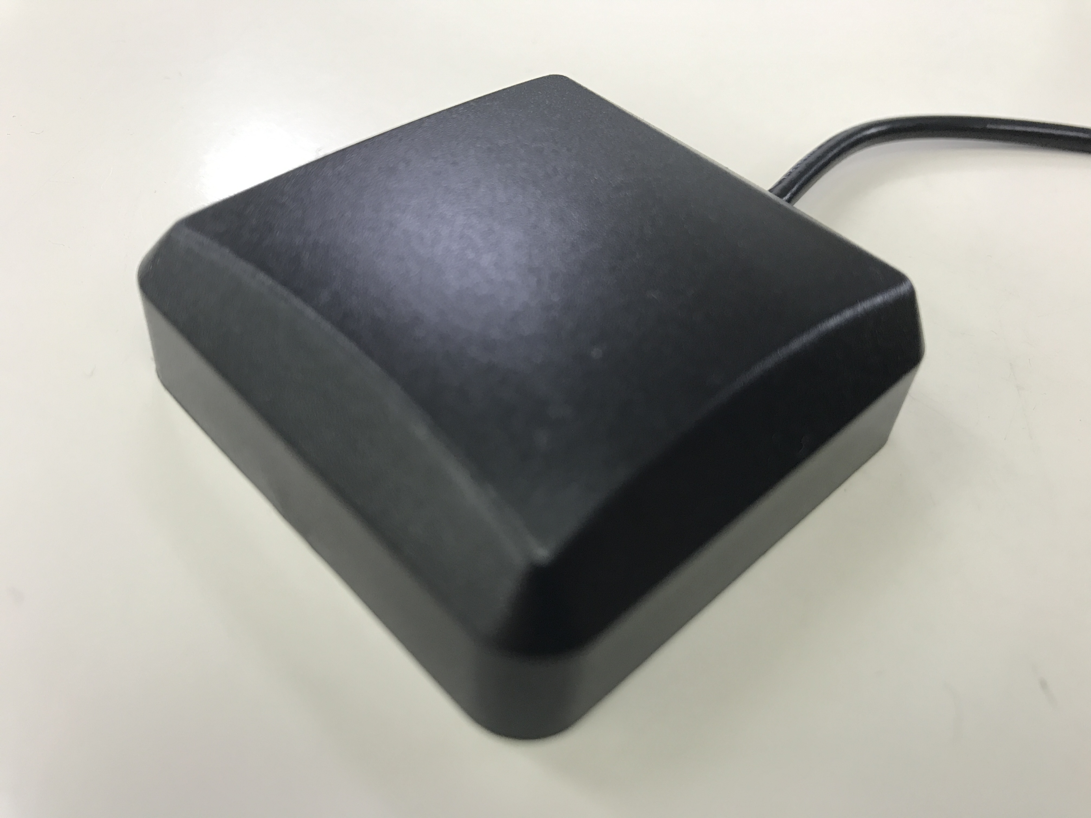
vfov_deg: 49.7
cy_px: 409
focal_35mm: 28
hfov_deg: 63.4
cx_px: 546
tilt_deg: -46.3
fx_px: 882
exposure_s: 1/30
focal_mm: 3.99
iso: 25
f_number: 1.8
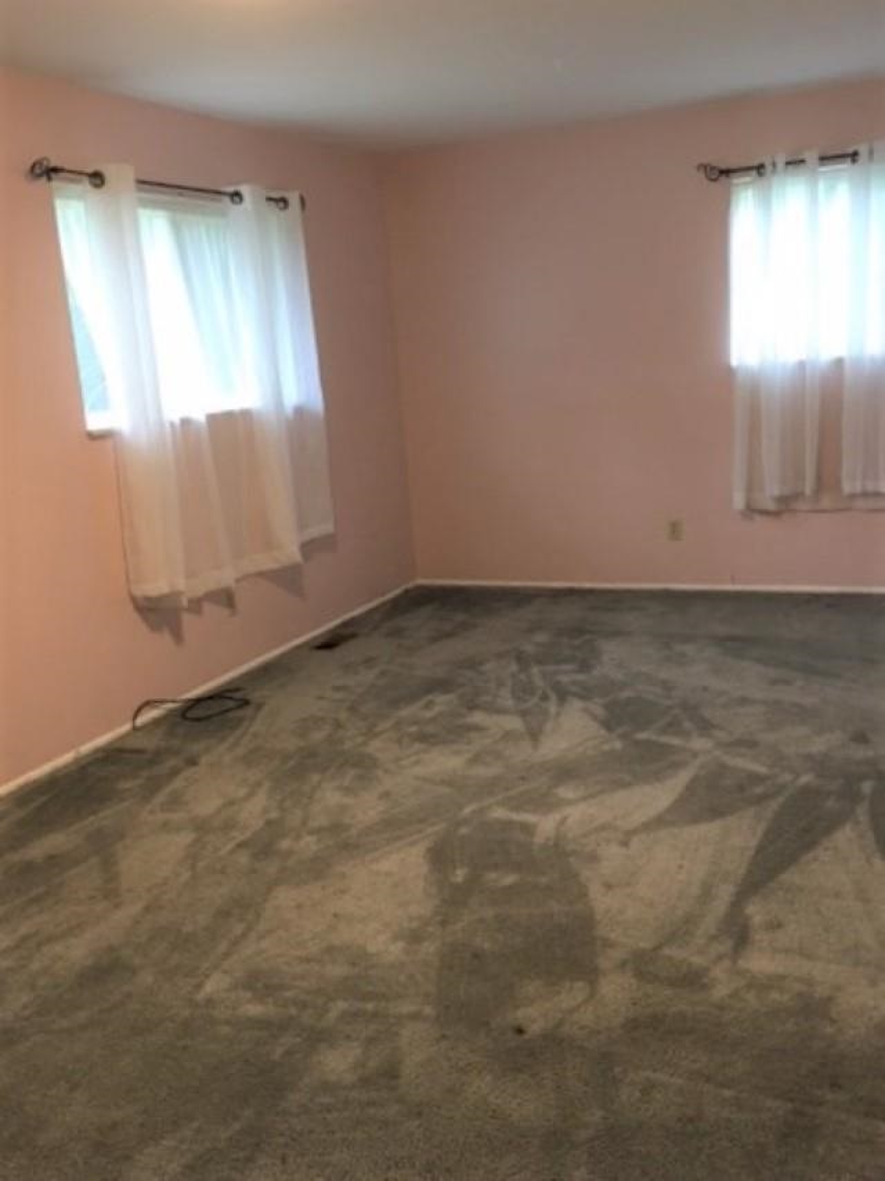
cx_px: 442
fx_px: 989
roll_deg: -1.6
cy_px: 590
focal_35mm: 29
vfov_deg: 61.7
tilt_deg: -11.6
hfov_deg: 48.2
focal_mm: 4.15
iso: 50
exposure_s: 1/15
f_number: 2.2
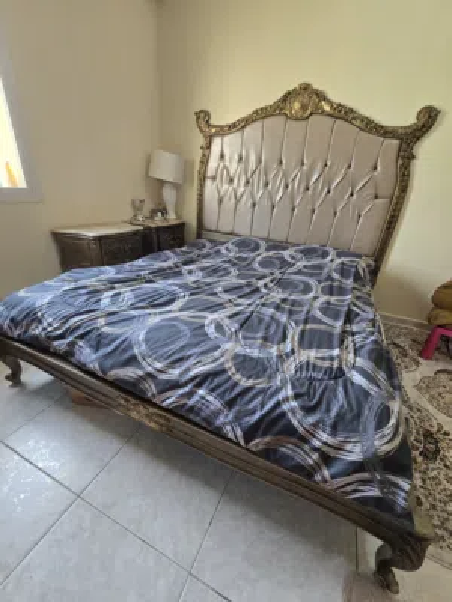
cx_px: 226
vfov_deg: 106.2
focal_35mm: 13
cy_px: 301
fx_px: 226
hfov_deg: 89.9
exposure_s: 1/60
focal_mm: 2.2
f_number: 2.2
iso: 100
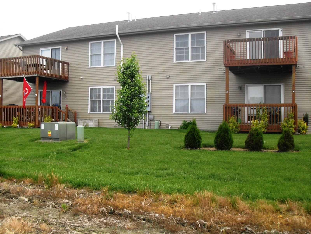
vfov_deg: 38.7
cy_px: 117
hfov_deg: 50.1
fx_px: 332
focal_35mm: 37
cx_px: 156
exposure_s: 1/60
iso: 80
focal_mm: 6.3
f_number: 8.9
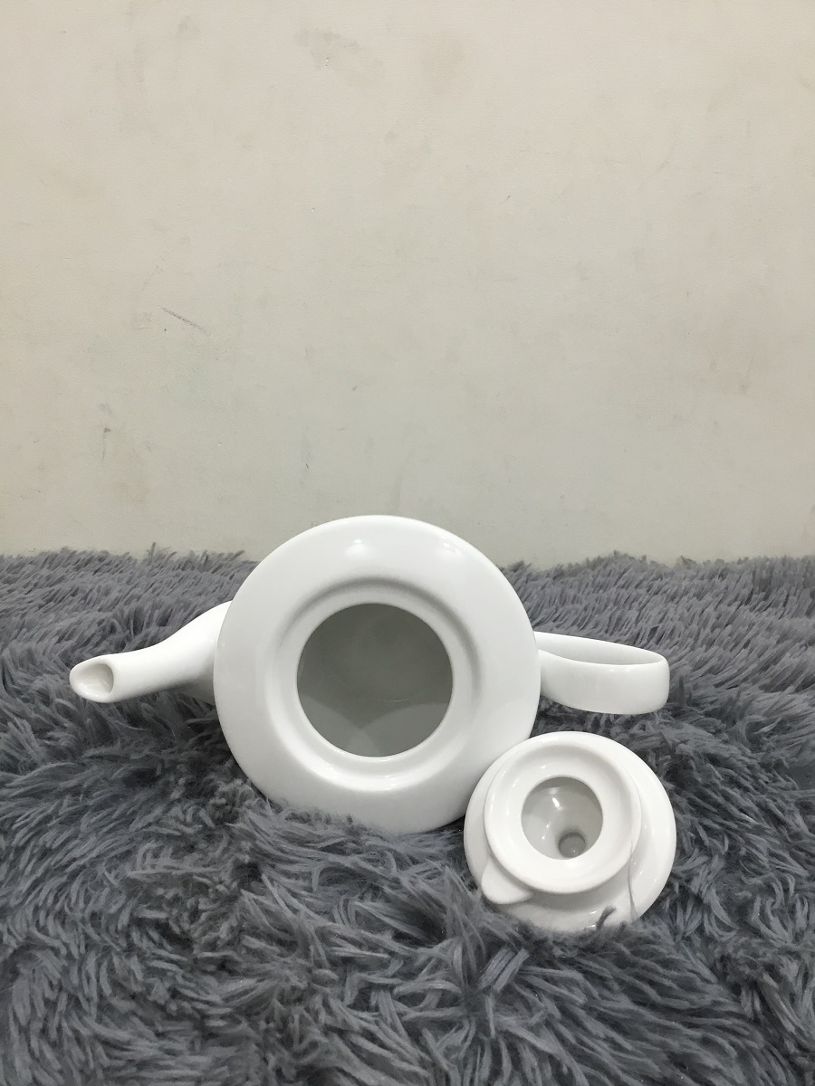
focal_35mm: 31
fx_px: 973
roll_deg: +0.2
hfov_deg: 45.4
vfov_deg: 58.4
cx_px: 408
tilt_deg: -16.7
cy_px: 543
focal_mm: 3.3
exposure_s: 1/33
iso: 80
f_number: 2.4
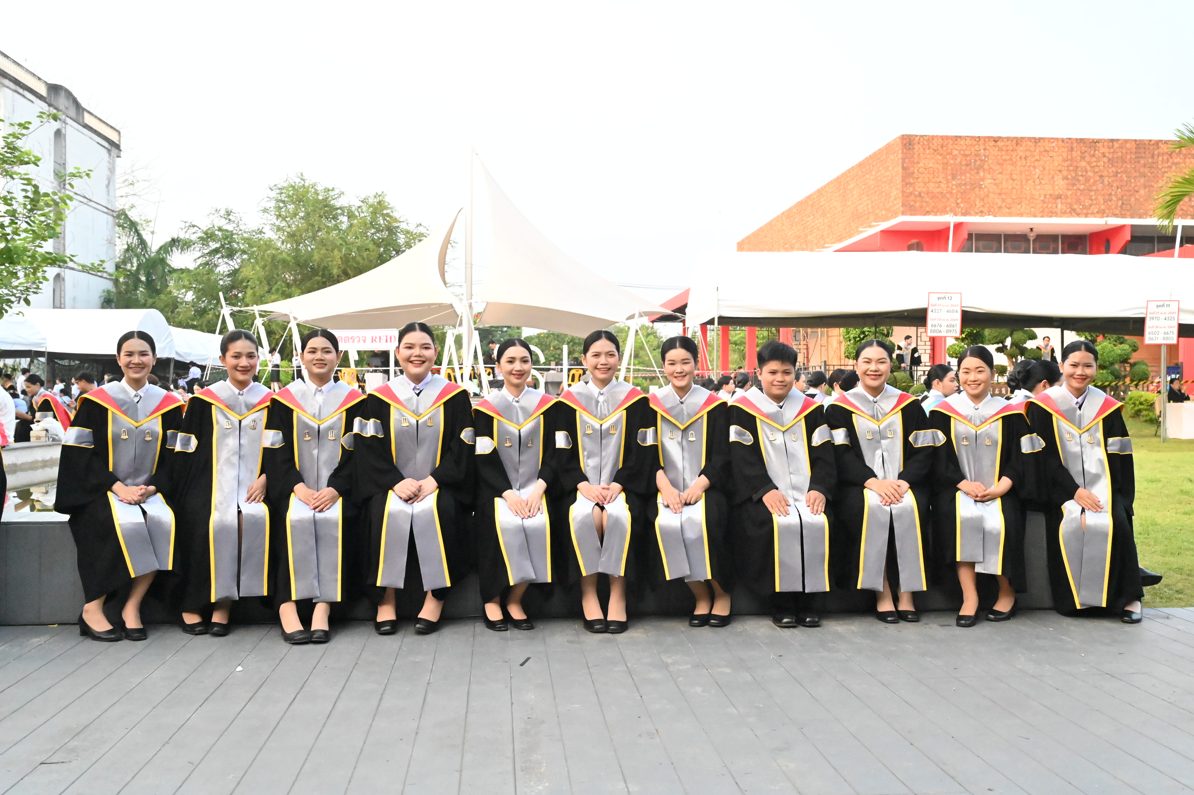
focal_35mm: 34
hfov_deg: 55.8
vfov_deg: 38.9
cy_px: 398
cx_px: 597
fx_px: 1127
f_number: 5.6
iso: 20000
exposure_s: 1/5000
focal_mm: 34
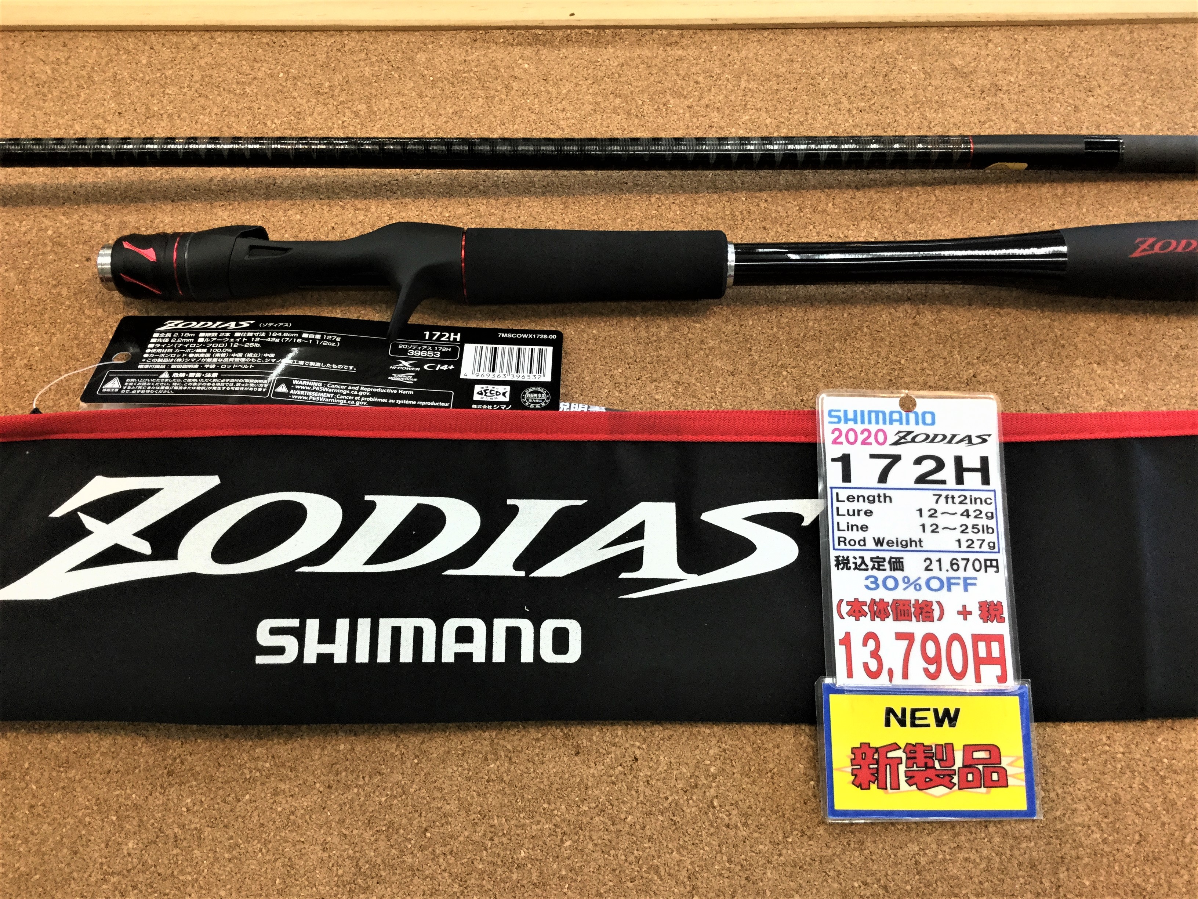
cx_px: 599
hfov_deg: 58.4
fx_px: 1073
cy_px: 450
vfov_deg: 45.4
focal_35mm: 31
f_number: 2.4
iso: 40
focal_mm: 3.3
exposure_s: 1/30
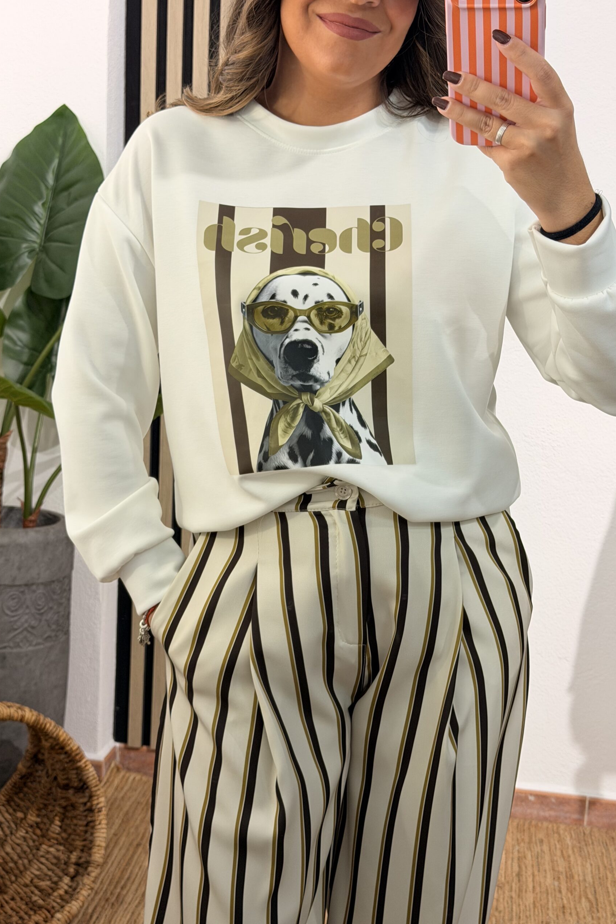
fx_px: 1283
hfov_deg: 27.0
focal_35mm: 50
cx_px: 342
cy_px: 462
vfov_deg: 39.6
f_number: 1.78
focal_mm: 6.76
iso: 50
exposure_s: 1/100
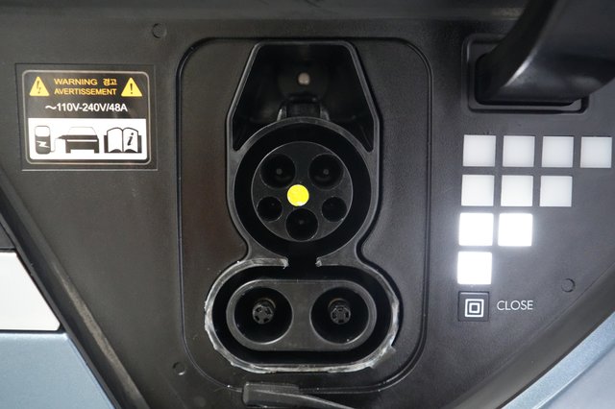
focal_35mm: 26
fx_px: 444
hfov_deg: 69.4
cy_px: 204
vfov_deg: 49.5
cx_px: 308
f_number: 3.2
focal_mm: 26
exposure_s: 1/160
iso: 12800
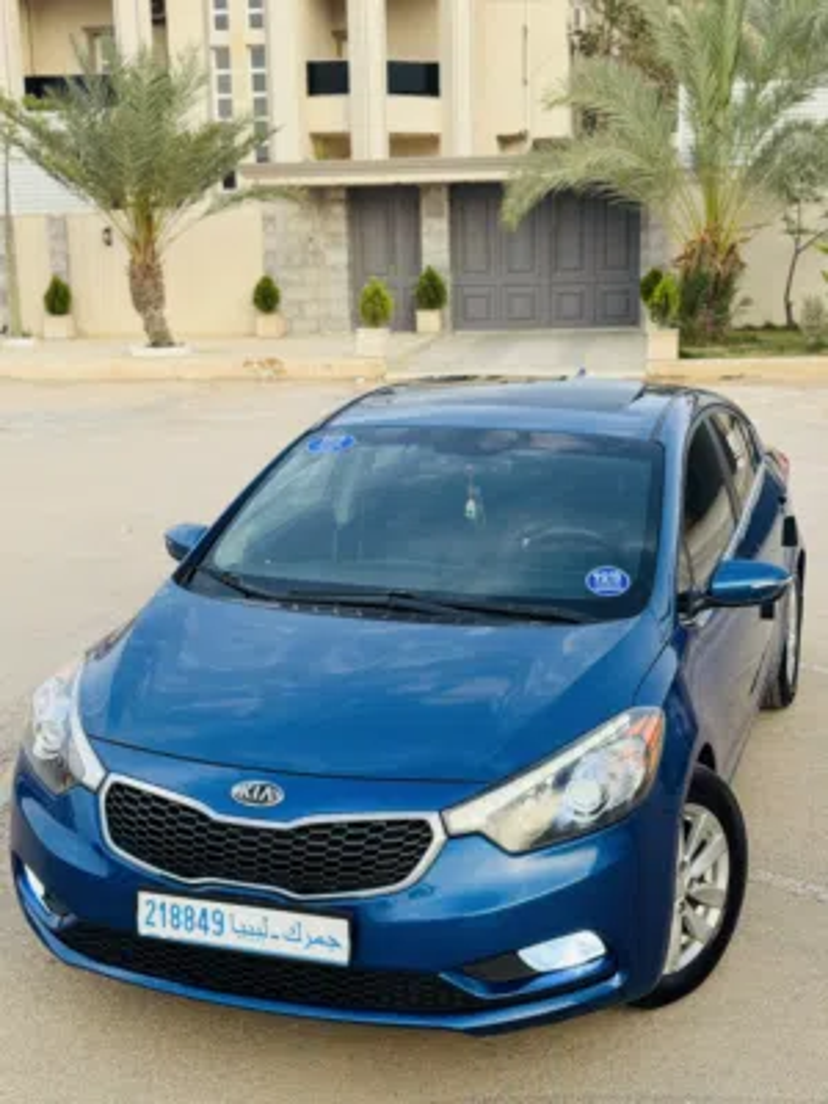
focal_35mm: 48
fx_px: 1531
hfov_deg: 30.3
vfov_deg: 39.7
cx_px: 414
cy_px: 552
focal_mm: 6.76
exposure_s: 1/383
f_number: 1.78
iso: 64
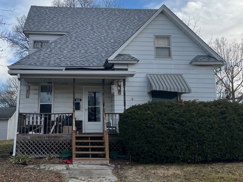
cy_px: 72
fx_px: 288
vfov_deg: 35.0
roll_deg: +0.0
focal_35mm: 41
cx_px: 88
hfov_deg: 45.3
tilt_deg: +11.7
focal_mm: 5.7
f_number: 1.5
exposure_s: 1/3460
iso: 50
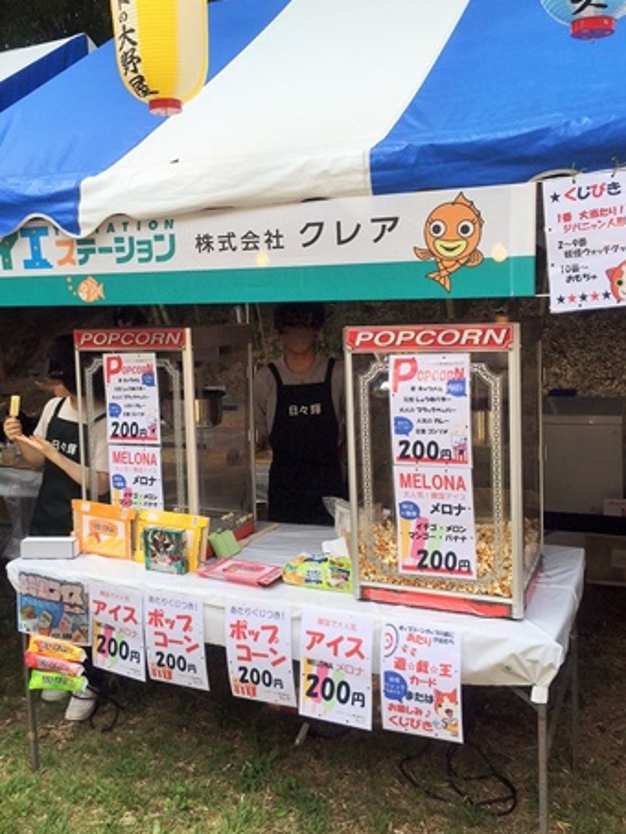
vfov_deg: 56.8
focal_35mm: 32
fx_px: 771
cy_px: 398
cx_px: 299
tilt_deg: -4.9
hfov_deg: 44.2
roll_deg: +2.2
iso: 32
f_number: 2.2
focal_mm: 4.15
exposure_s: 1/384
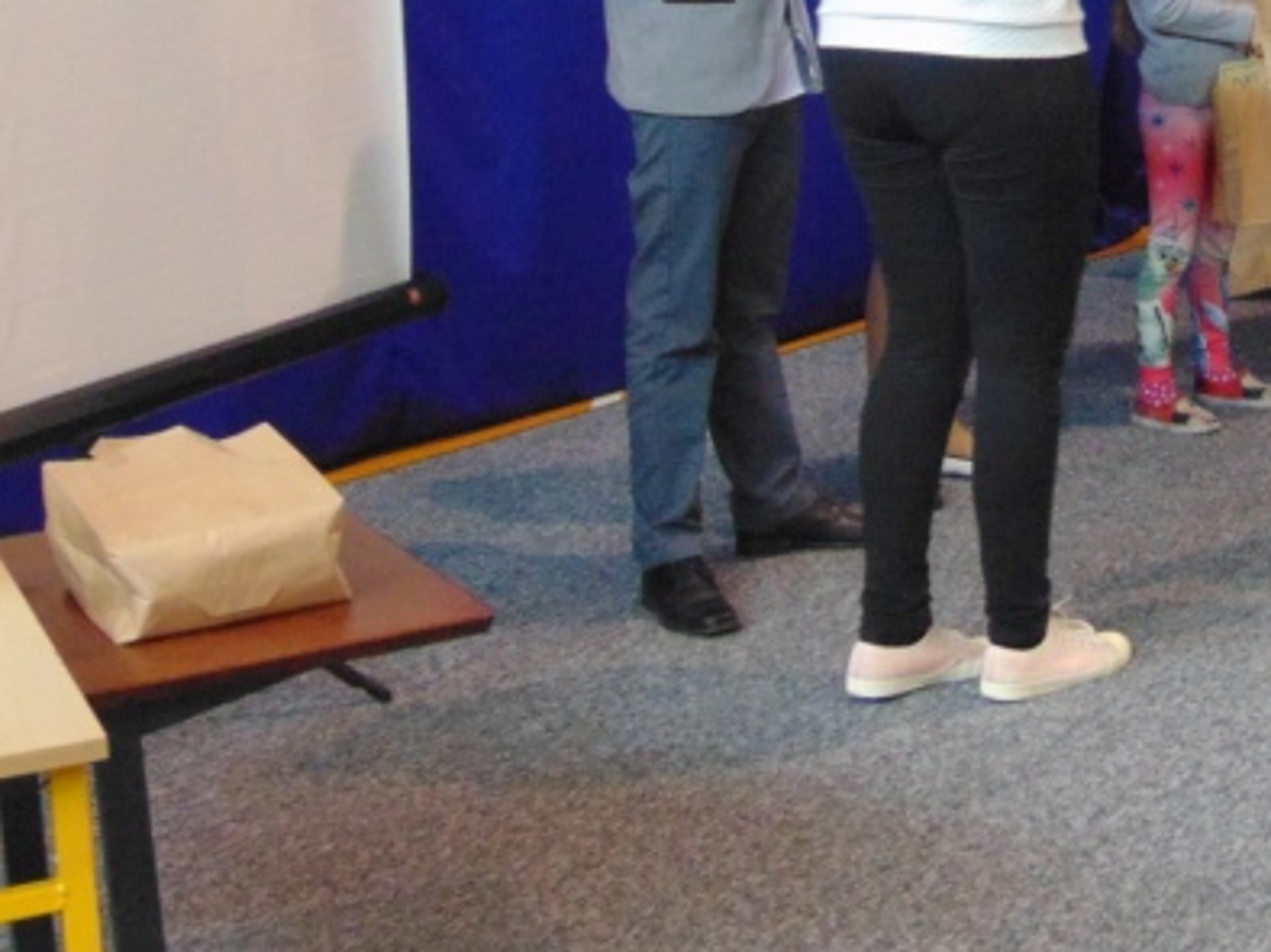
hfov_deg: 20.9
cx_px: 1265
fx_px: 3339
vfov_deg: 16.1
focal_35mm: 91
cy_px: 142
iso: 400
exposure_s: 1/30
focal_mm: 6.3
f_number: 3.2
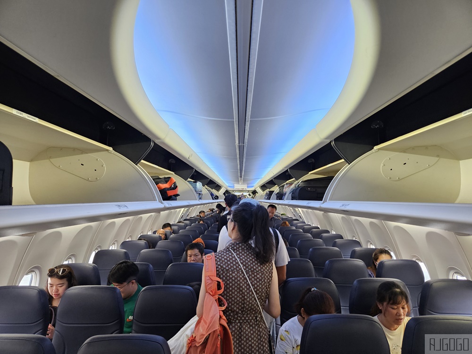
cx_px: 236
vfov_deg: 58.9
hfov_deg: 73.9
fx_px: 314
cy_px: 177
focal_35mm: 23
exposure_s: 1/56
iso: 250
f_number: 1.8
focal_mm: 5.4
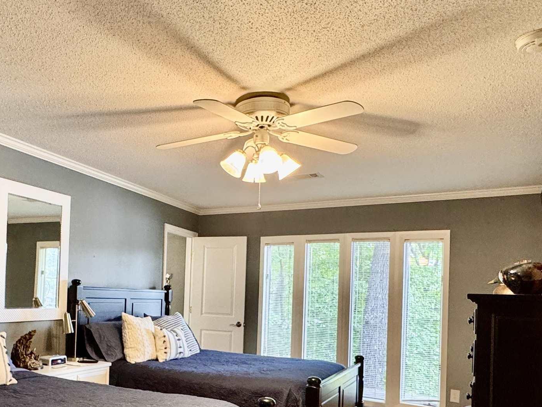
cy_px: 287
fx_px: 486
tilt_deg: +1.1
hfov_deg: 57.0
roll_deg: -1.9
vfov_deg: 44.5
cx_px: 180
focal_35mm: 31
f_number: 2.2
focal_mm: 2.22
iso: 320
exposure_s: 1/60
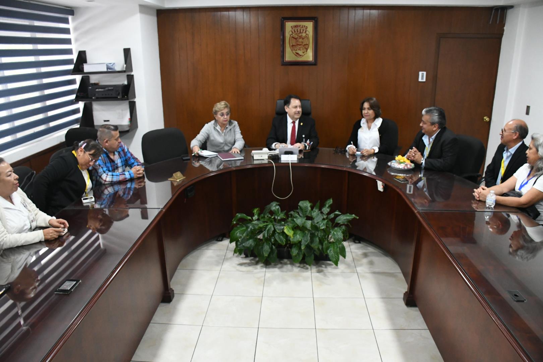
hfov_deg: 67.4
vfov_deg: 47.9
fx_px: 407
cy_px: 181
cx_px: 272
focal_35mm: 27
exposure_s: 1/100
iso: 4000
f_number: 5
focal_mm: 18
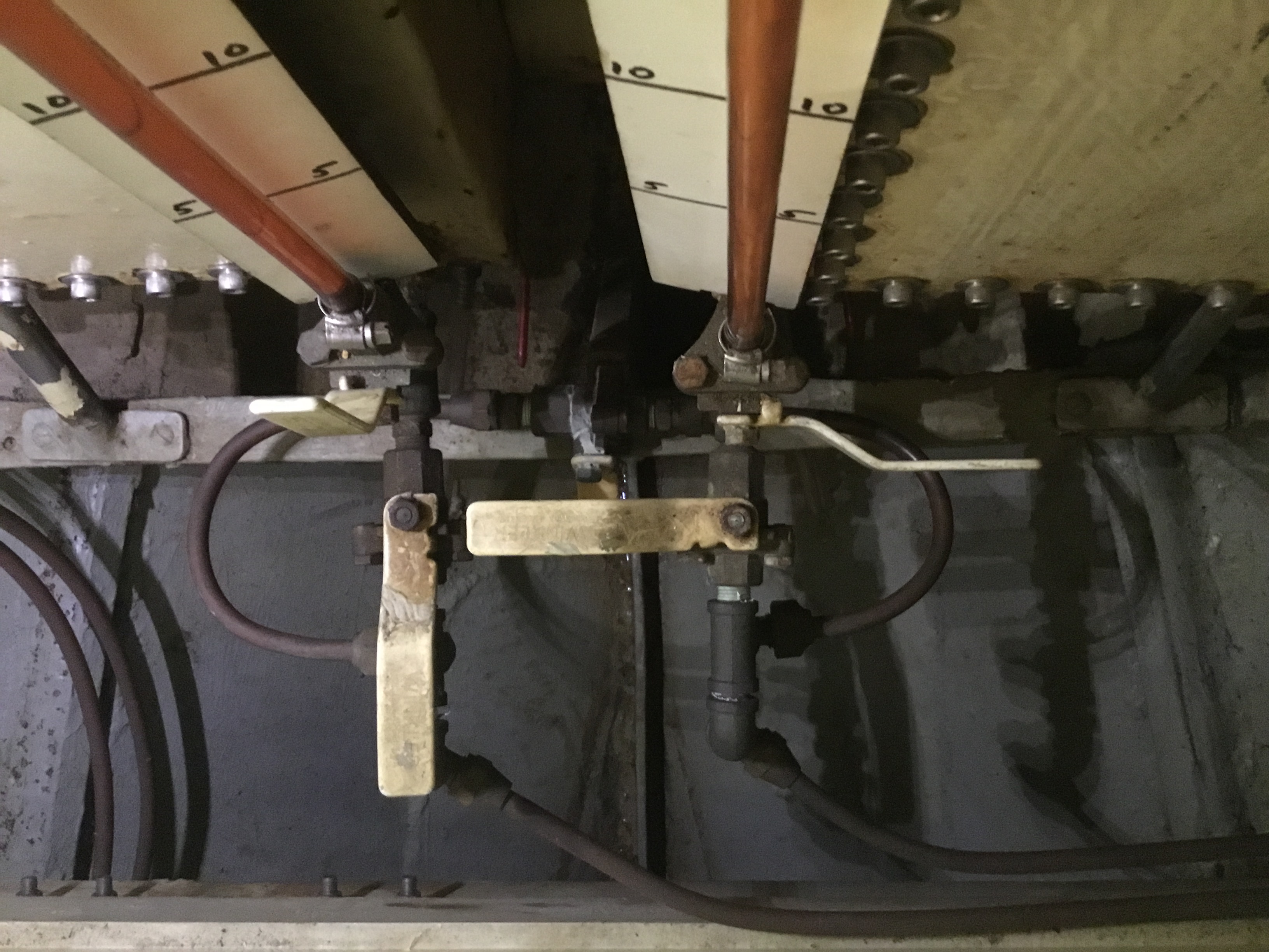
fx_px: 1136
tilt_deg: -85.1
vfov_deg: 45.4
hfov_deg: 58.4
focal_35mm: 31
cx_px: 634
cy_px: 476
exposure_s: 1/15
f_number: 2.4
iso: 640
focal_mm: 3.3
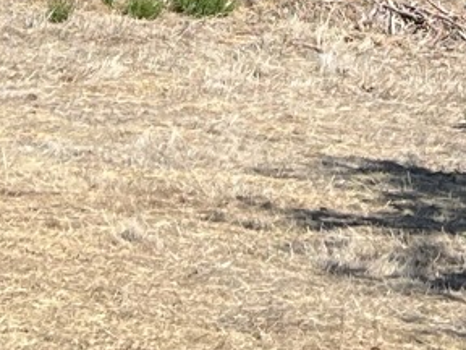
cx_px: 388
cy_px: -621
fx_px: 2490
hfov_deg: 10.6
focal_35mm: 185
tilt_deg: +18.4
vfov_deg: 7.3
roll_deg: +1.4
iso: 50
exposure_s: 1/1901
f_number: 1.5
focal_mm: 5.7
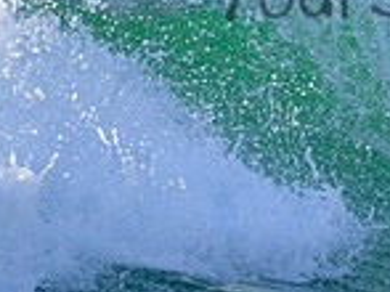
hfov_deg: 0.7
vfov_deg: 0.5
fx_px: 34188
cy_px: -44
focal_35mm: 3037
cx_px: 488
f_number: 11
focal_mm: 800
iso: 1800
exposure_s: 1/2000
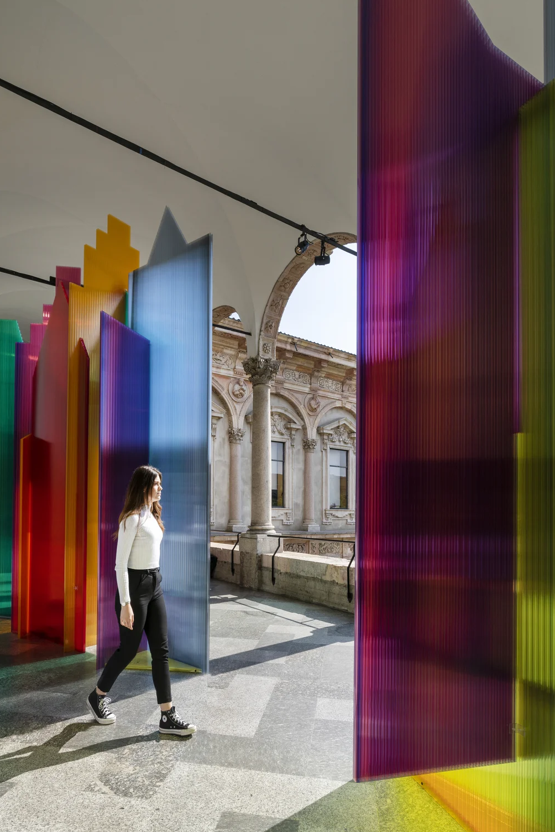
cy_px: 441
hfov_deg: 70.4
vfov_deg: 93.2
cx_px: 266
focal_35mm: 17
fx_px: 393
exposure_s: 1/100
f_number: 9
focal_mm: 16
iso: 125
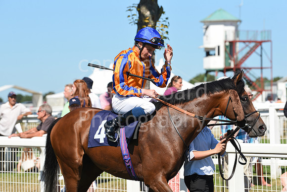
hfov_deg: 13.7
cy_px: 96
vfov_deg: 9.2
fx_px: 1196
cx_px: 144
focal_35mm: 150
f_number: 5.6
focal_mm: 150
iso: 400
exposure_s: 1/2500
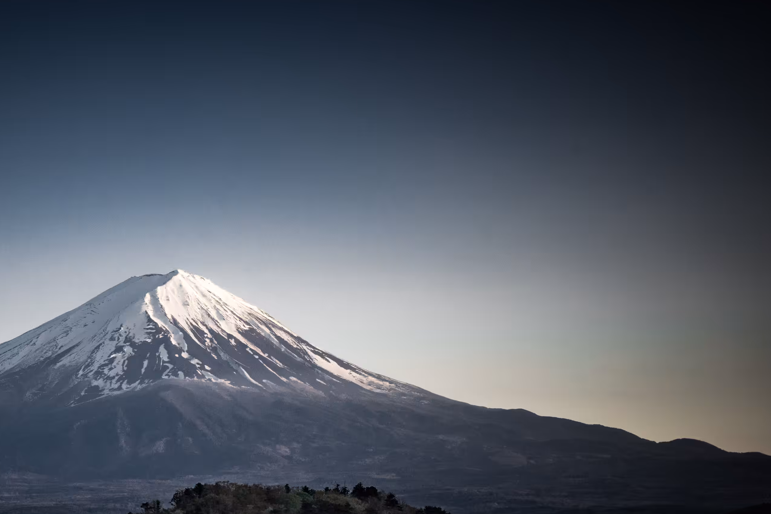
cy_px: 566
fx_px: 1756
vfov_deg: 16.2
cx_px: 162
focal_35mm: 82
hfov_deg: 24.4
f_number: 11
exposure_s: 1/80
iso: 200
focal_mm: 35
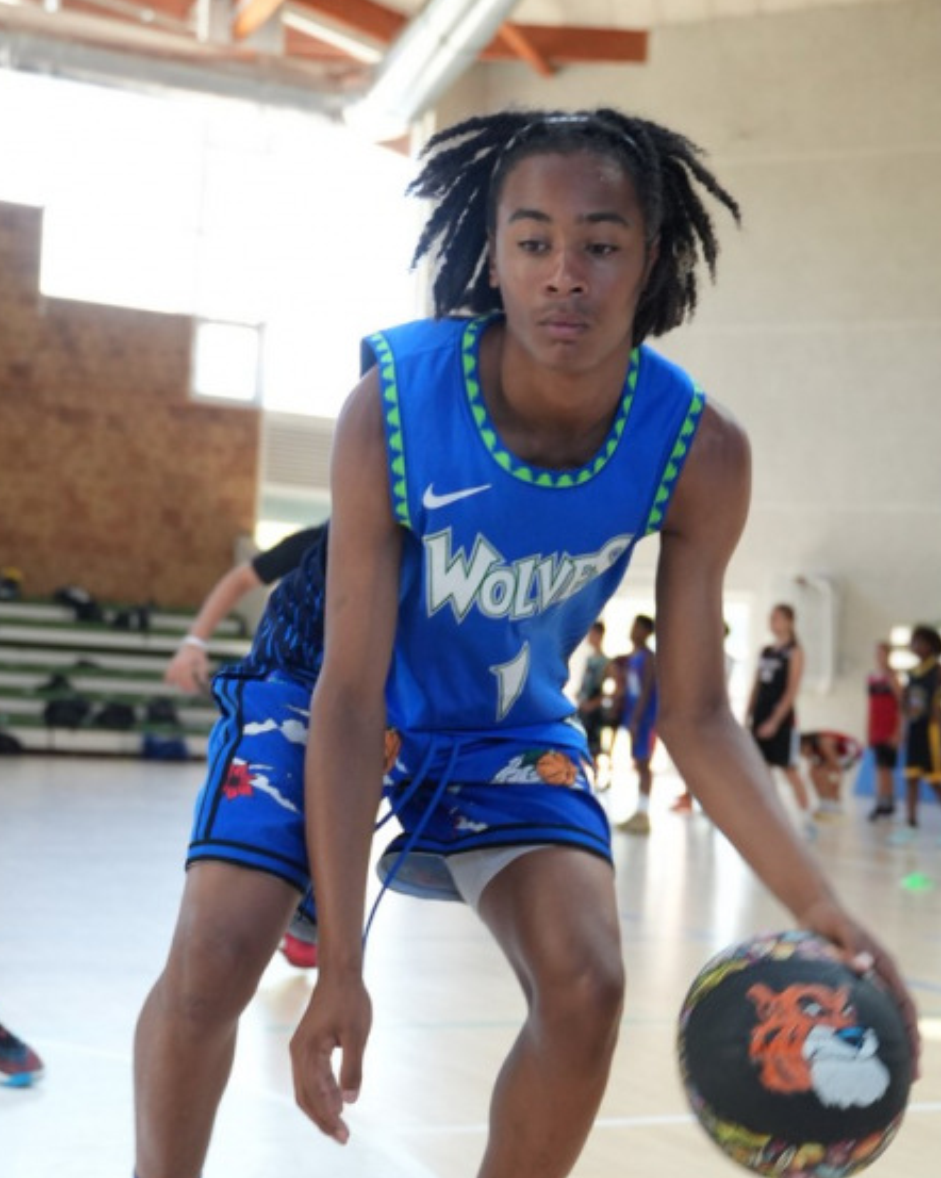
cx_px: 521
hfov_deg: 26.6
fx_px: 1985
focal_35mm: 57
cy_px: 737
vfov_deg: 32.9
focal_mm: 28
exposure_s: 1/400
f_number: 2.8
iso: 1600
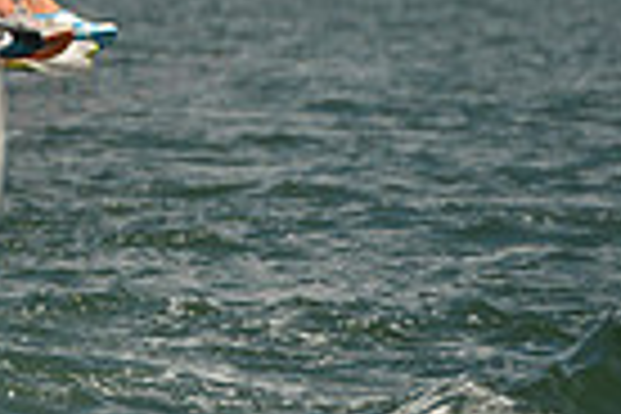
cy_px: -43
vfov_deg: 1.6
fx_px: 14541
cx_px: -630
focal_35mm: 843
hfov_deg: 2.4
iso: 280
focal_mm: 200
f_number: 7.1
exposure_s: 1/800
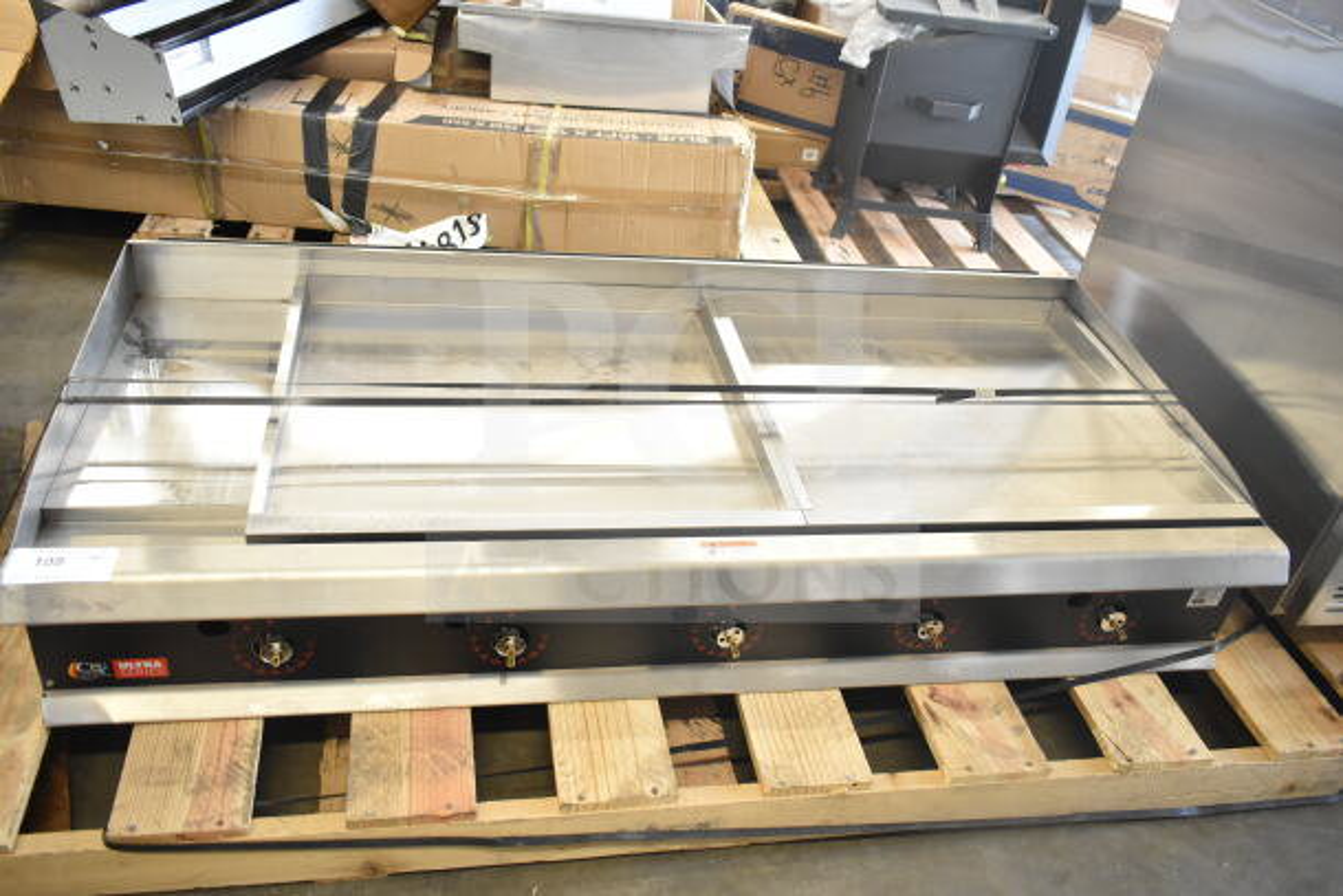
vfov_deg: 43.6
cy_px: 448
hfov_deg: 61.9
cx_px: 672
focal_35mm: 30
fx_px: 1119
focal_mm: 20
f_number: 3.5
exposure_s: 1/60
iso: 1600
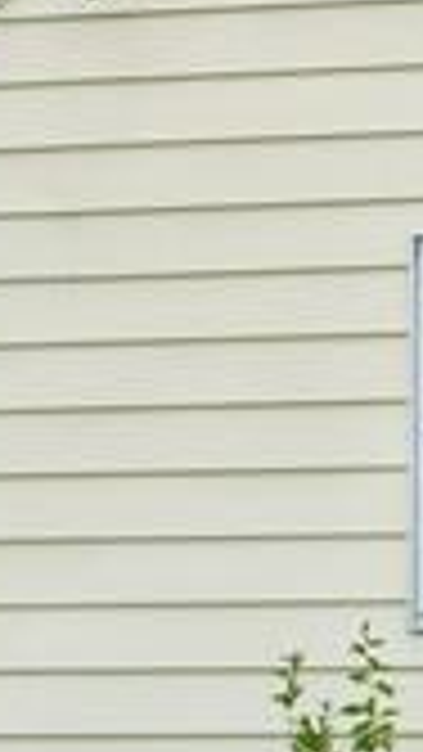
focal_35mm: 250
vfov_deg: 8.6
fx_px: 4982
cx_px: 1305
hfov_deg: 4.6
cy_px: 396
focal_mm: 26
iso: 100
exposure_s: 1/80
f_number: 8
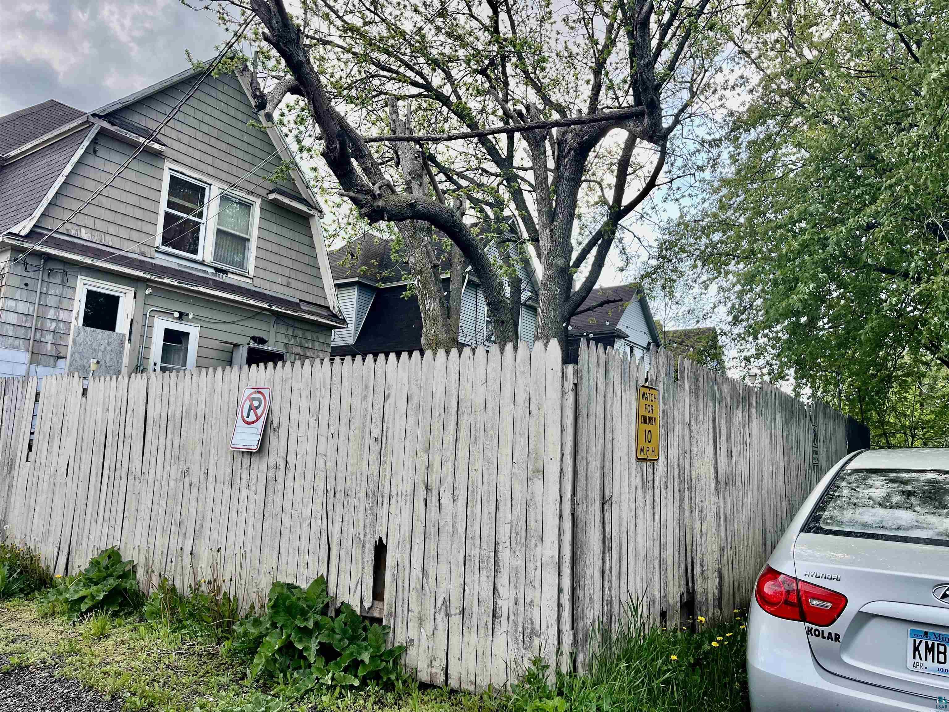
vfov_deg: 53.1
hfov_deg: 67.3
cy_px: 356
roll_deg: -1.3
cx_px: 474
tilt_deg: +11.2
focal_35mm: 26
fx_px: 713
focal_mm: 5.1
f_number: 1.6
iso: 50
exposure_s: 1/664
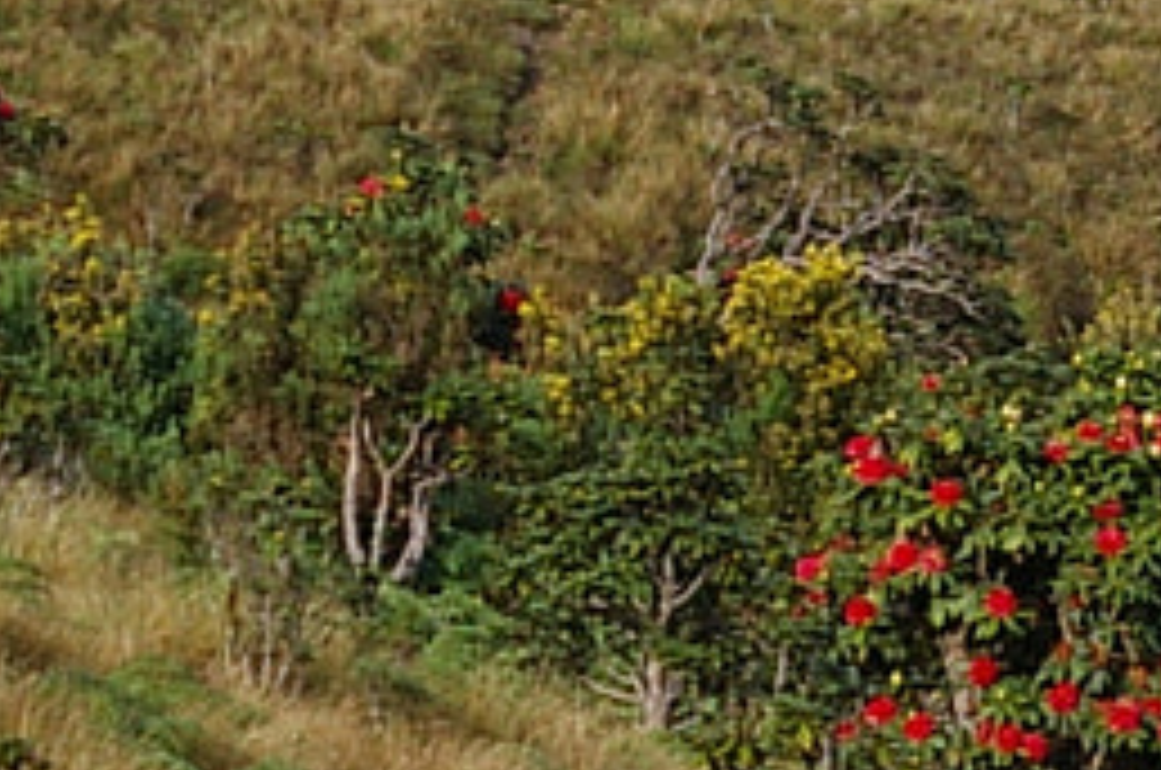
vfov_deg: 2.9
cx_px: 68
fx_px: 15000
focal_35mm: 466
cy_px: 72
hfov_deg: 4.4
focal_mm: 50
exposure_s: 1/250
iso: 200
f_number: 8
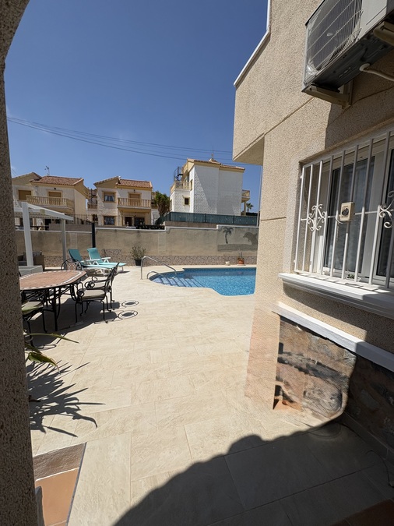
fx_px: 213
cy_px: 263
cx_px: 197
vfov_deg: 102.1
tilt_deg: -6.6
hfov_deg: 85.7
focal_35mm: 14
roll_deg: -1.5
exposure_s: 1/4367
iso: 50
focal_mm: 2.22
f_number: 2.2
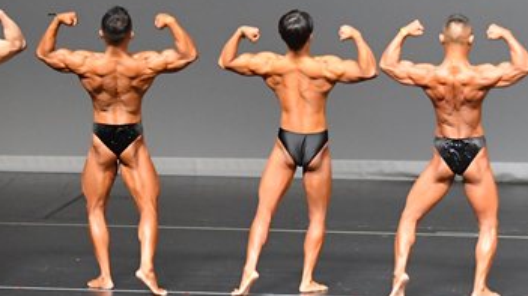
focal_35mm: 340
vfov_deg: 3.6
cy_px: 102
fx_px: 4758
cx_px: 147
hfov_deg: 6.3
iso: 6400
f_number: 5.6
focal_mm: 98
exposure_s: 1/400
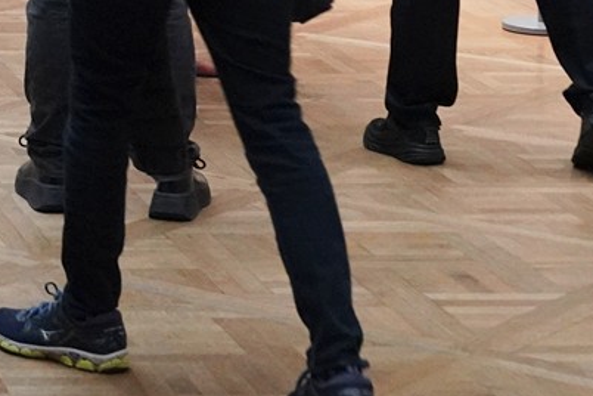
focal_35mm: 164
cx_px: -612
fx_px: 2701
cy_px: -362
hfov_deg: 11.3
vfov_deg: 8.0
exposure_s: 1/100
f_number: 4
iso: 6400
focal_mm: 33
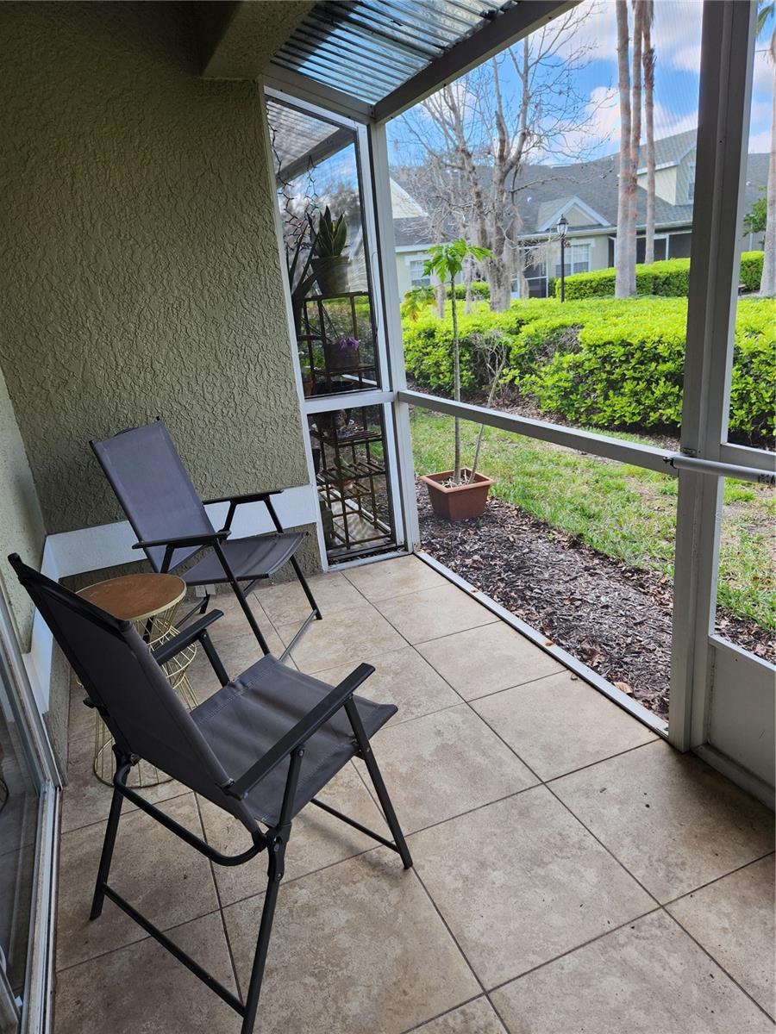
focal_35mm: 23
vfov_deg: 73.9
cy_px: 517
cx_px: 388
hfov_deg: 58.9
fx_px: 687
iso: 32
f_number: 1.8
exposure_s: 1/180
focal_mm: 5.4
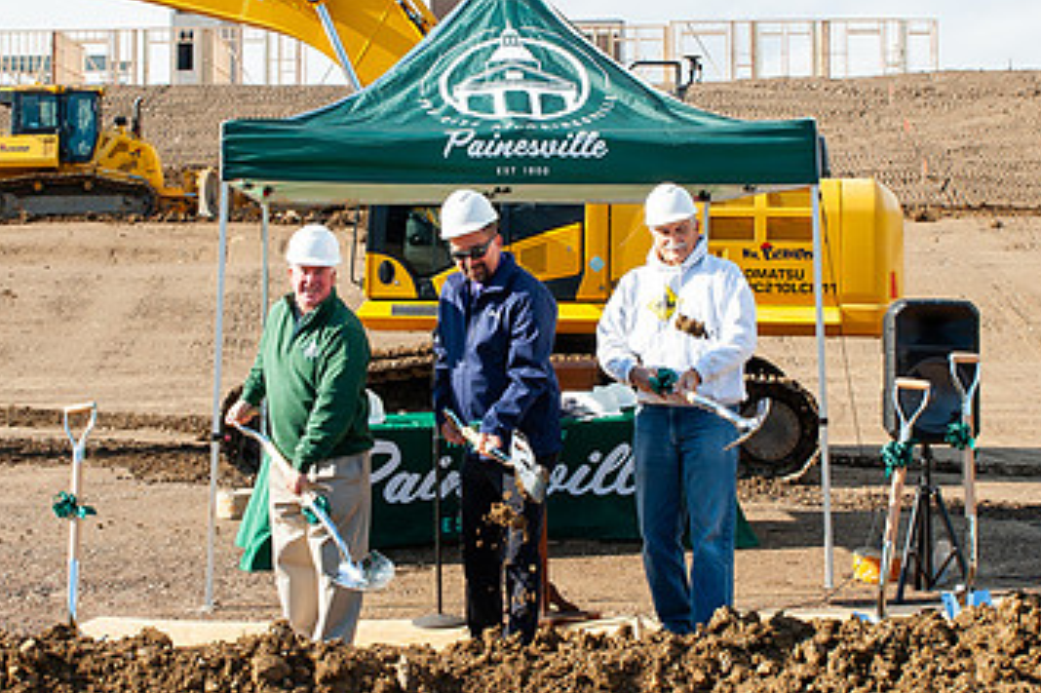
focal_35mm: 62
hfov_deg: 32.4
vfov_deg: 21.8
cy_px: 249
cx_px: 566
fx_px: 1792
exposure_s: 1/200
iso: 400
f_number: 16
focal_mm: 32
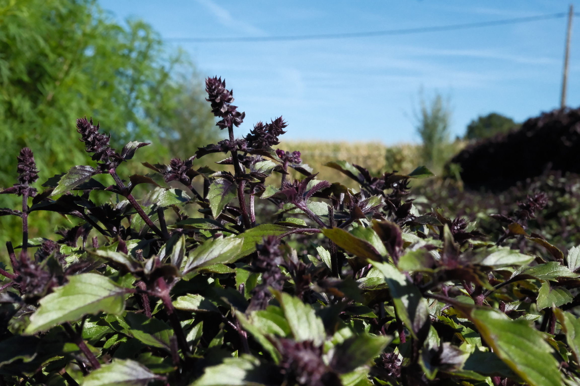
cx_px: 290
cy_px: 193
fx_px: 725
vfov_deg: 29.9
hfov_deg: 43.6
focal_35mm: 45
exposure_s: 1/3500
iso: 6400
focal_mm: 30
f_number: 13
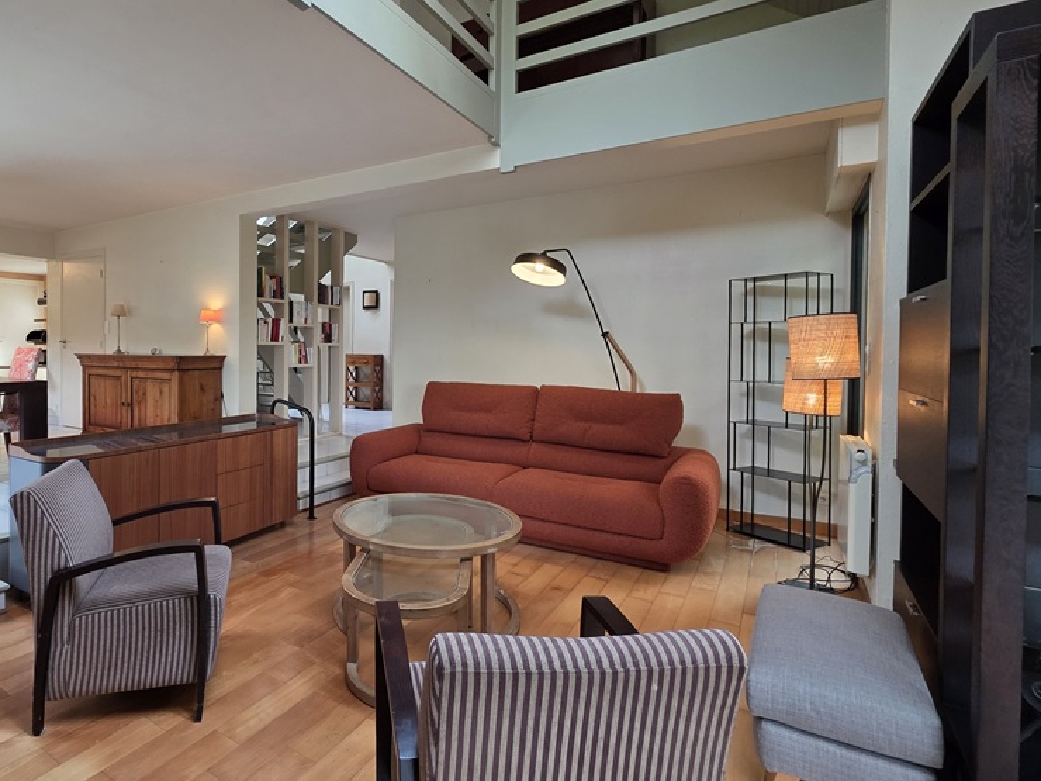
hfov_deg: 85.5
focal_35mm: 18
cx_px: 370
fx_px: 541
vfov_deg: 71.4
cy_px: 355
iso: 160
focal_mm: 2.2
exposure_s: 1/100
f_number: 1.9
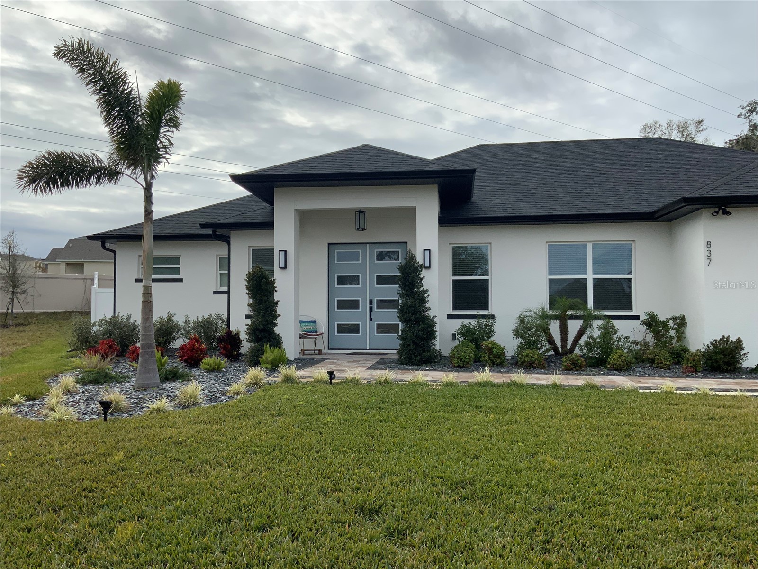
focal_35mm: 29
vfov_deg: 48.2
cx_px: 379
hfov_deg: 61.7
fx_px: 635
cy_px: 284
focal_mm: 3
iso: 20
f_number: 1.8
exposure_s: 1/3322
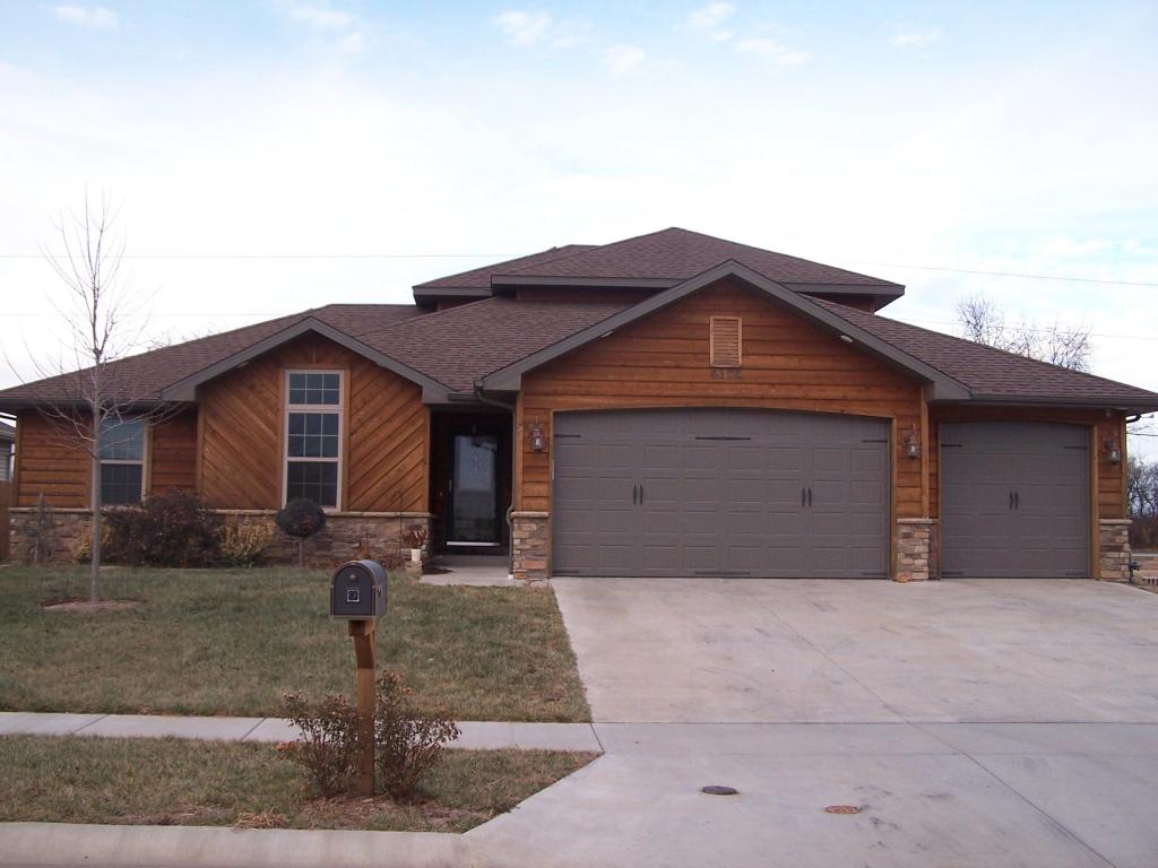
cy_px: 434
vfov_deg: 37.7
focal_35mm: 38
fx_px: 1271
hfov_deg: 49.0
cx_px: 579
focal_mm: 6.3
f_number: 2.8
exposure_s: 1/250
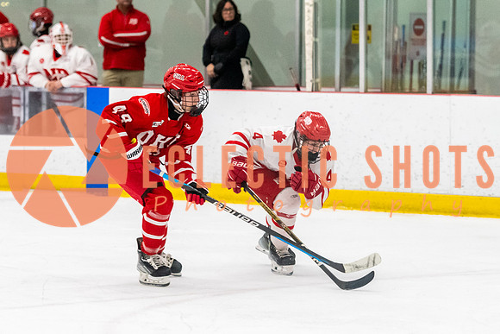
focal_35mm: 227
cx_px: 250
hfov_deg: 9.1
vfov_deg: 6.1
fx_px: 3151
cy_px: 192
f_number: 2.8
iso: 4000
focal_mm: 105
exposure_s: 1/800
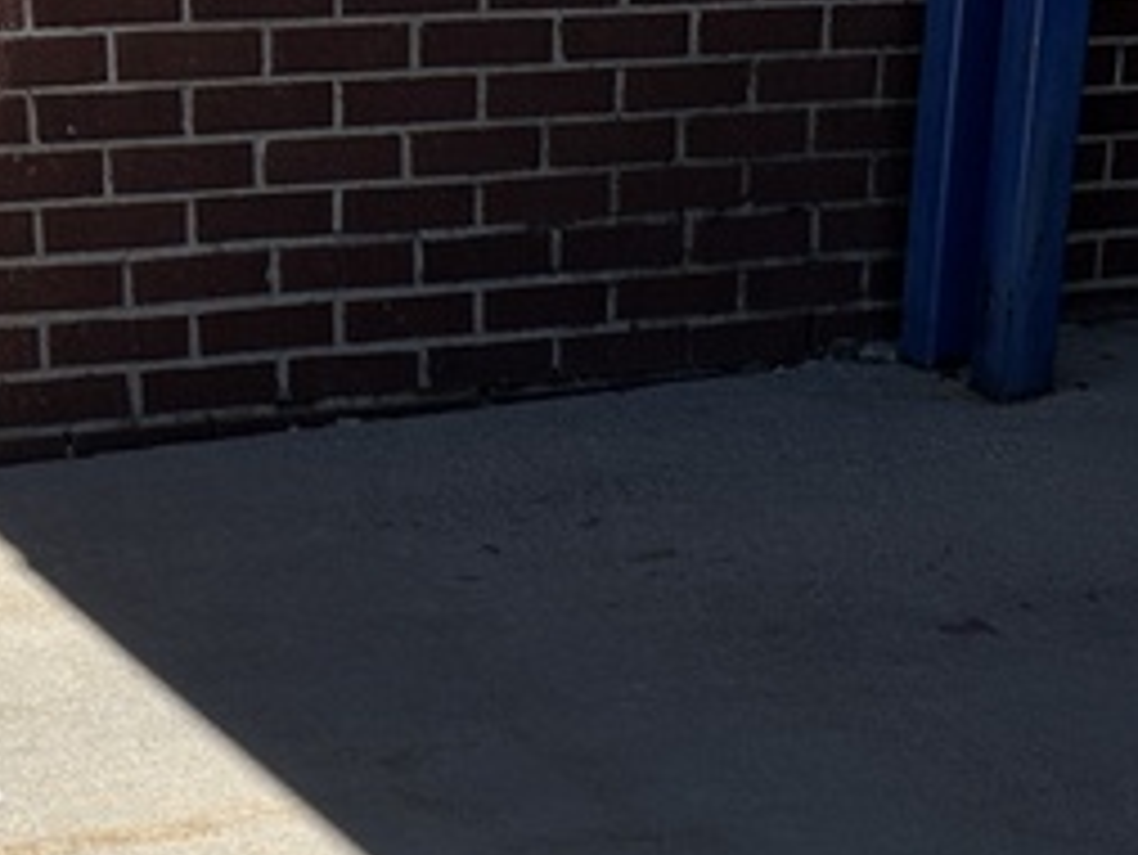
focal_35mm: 97
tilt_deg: -30.9
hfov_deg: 20.2
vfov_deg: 13.4
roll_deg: -2.2
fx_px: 3190
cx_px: 693
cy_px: 1647
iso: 80
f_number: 1.78
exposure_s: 1/7576
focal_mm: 6.86
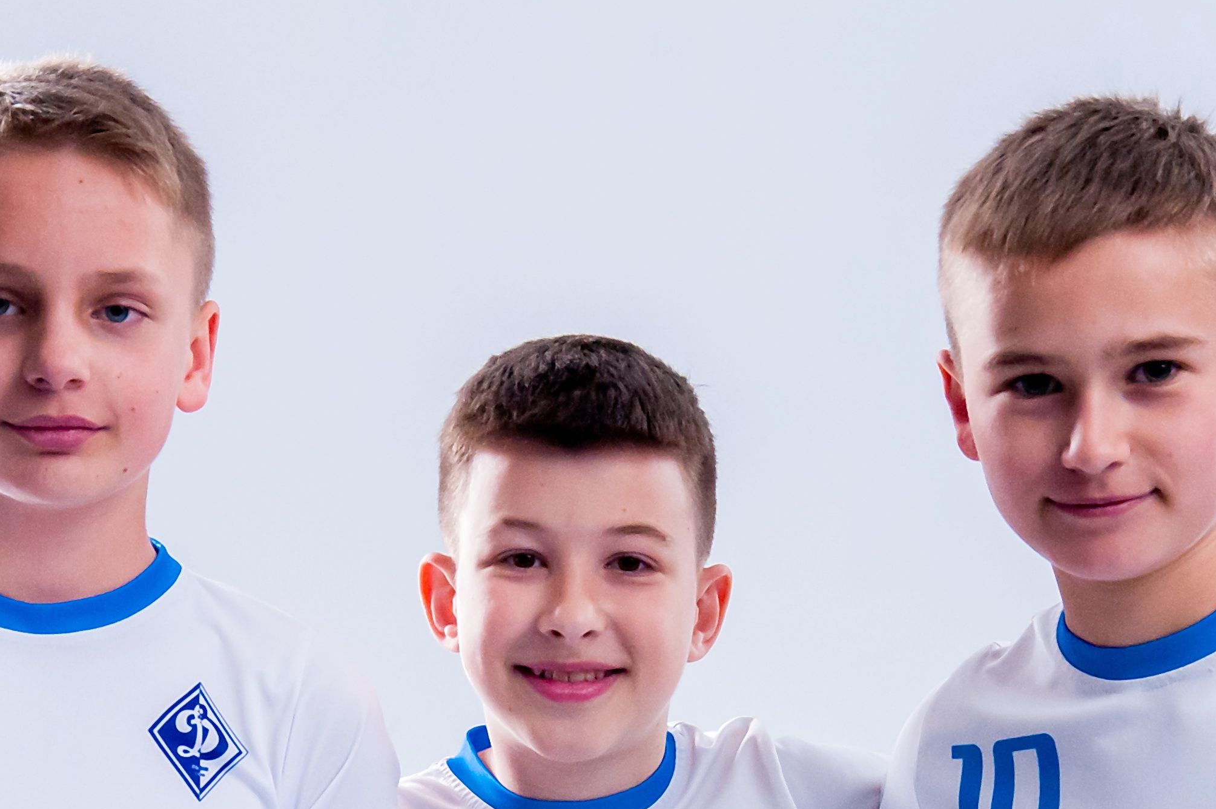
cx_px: 513
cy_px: 807
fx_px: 3578
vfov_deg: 12.7
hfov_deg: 19.3
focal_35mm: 106
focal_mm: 50
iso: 3200
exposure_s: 1/160
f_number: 8
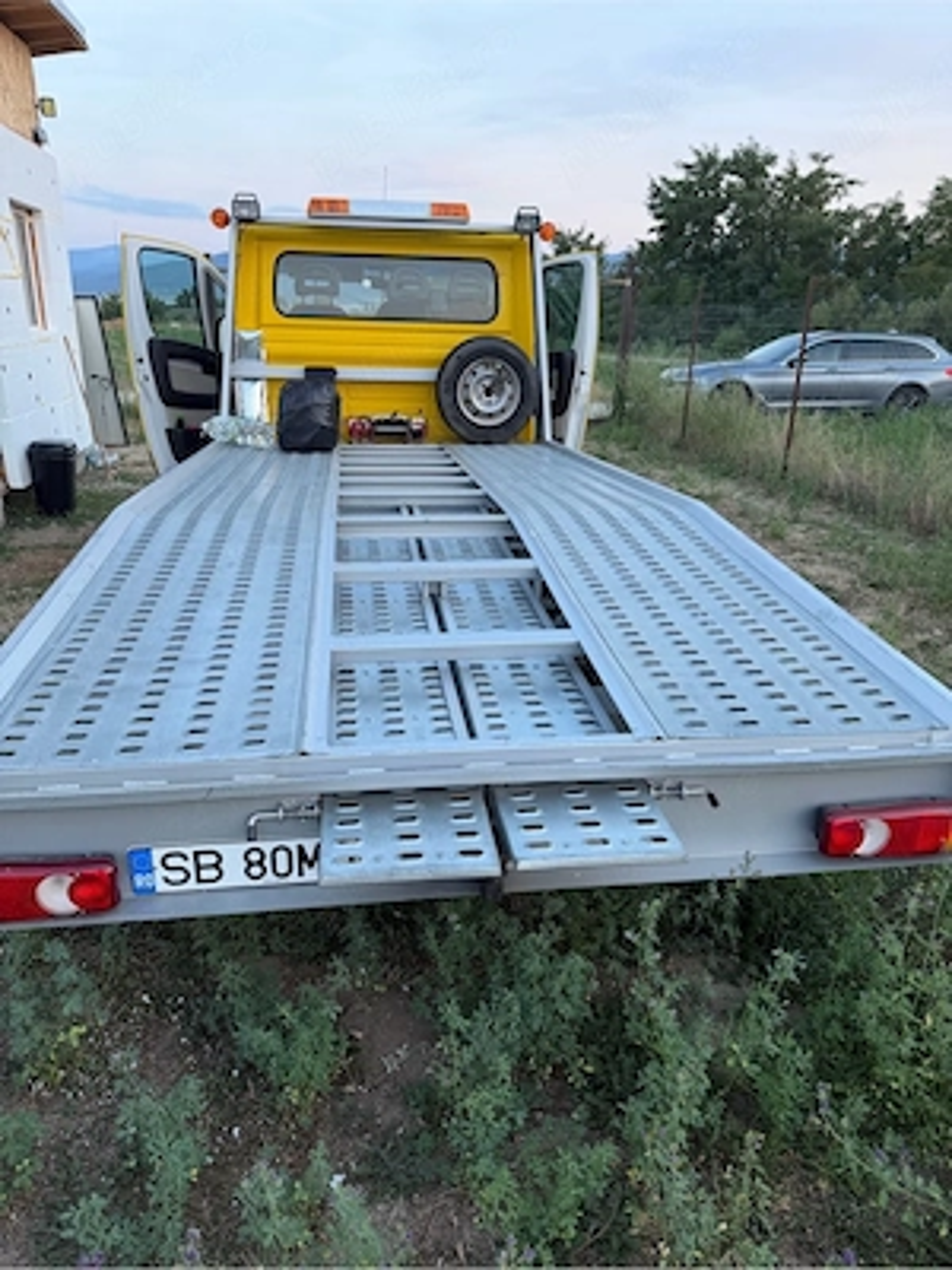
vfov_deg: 71.6
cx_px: 476
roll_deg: -2.1
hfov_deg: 56.8
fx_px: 880
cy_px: 635
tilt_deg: -19.1
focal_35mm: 24
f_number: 1.78
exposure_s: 1/121
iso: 200
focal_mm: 6.76
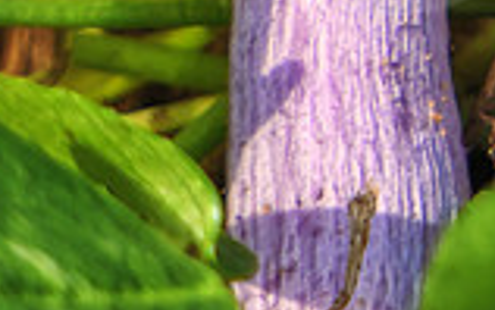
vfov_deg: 0.5
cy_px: -379
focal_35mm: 2617
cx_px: 398
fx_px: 35329
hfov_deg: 0.8
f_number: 4.5
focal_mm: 176
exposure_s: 1/400
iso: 125
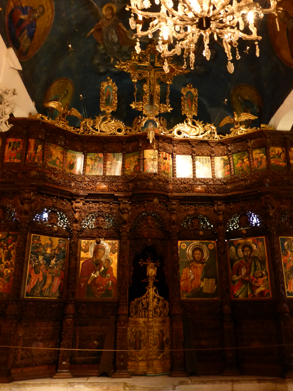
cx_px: 146
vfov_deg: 63.4
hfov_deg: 49.7
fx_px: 316
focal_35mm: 28
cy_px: 196
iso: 800
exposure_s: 1/5
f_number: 3.3
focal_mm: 4.9
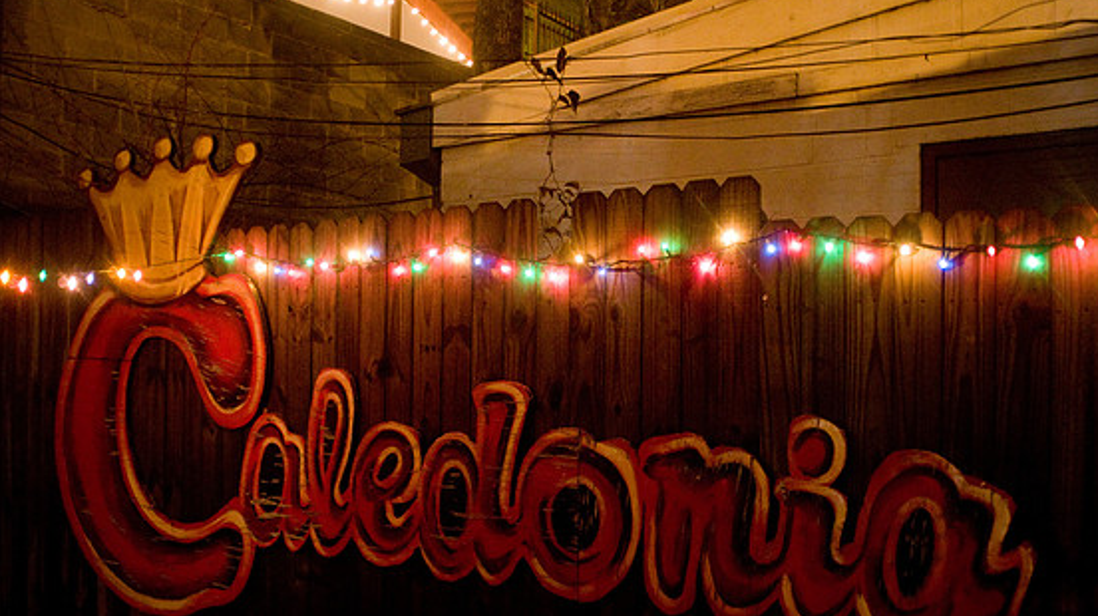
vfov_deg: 35.5
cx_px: 573
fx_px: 960
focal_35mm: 33
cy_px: 355
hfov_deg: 59.5
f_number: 2.8
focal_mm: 20
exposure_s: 1/6
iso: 1600
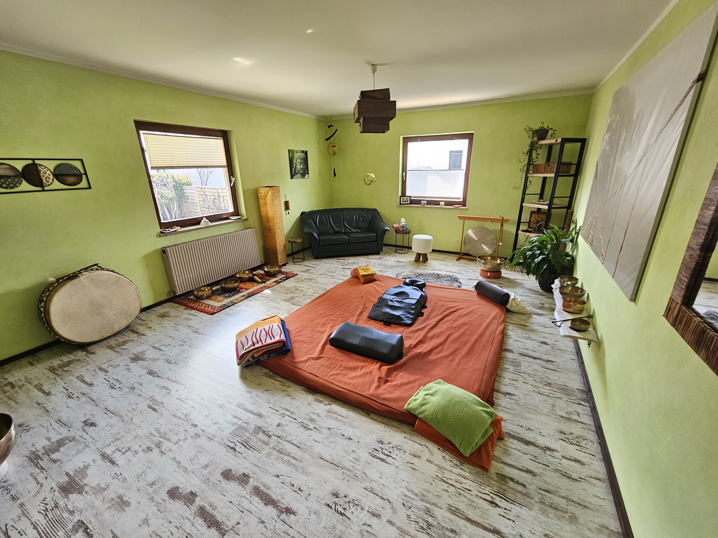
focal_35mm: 13
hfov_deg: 106.2
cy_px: 269
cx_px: 359
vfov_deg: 89.9
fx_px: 270
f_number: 2.2
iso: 125
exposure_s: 1/50
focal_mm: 2.2
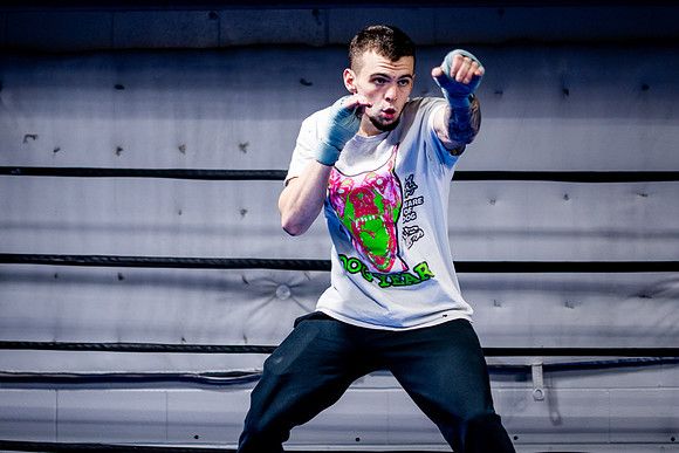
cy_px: 226
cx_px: 340
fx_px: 1415
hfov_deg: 27.0
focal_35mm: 75
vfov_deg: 18.2
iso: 1000
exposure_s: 1/500
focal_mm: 50
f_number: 1.8
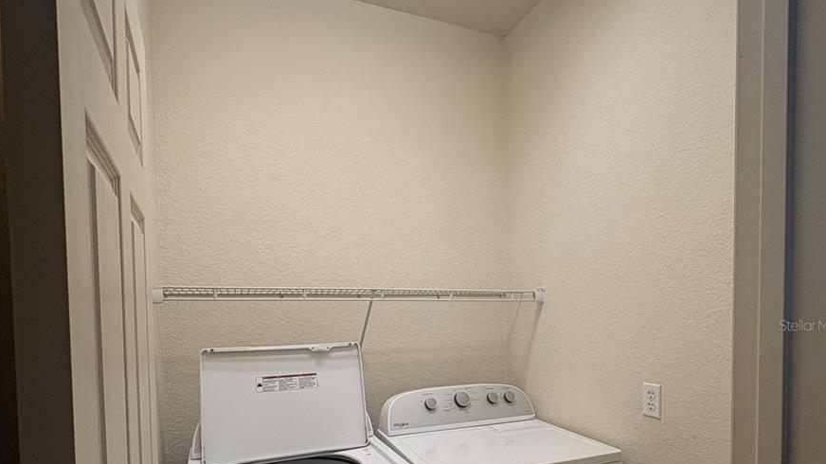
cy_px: 325
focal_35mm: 21
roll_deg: -0.1
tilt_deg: -1.6
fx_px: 460
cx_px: 420
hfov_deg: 83.9
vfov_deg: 52.1
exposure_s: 1/120
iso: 160
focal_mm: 2.22
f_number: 2.2
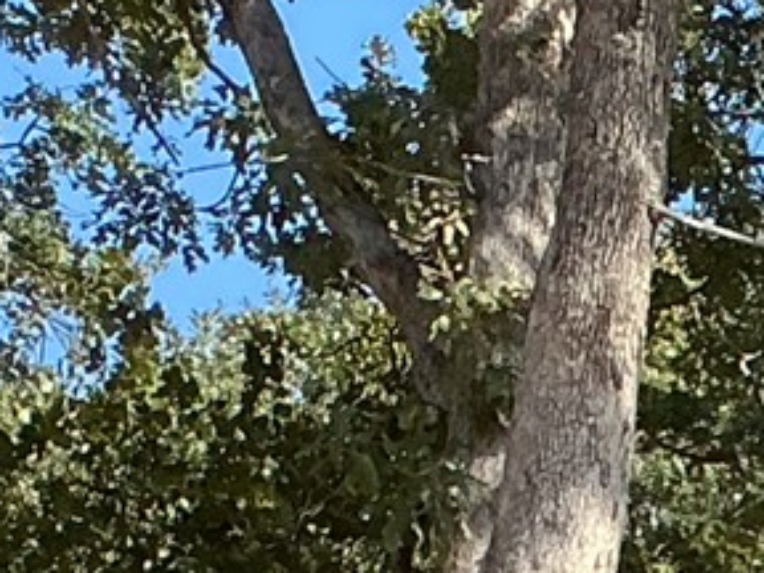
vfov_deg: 6.9
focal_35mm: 193
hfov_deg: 8.7
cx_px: 2170
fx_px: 4260
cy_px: 1751
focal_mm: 3
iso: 25
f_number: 1.8
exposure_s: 1/855
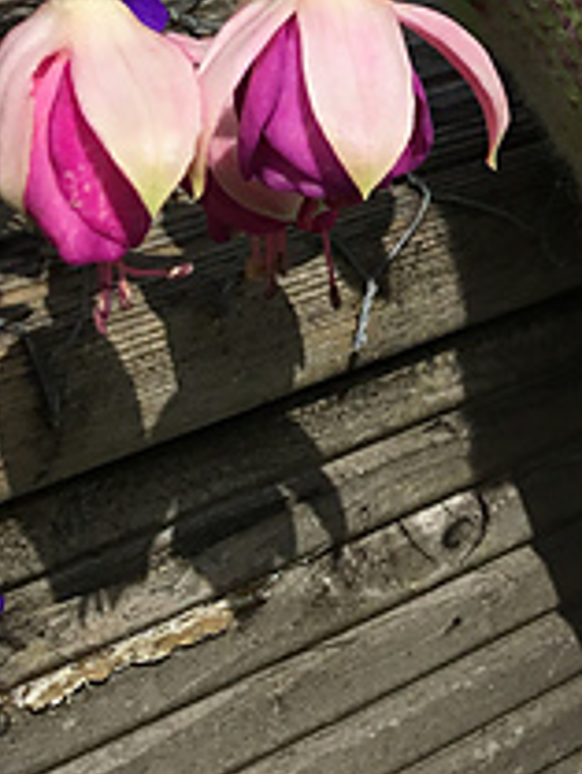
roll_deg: +1.4
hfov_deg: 15.0
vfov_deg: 20.2
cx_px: 712
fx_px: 2127
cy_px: 56
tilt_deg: -16.1
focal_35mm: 95
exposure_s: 1/3546
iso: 25
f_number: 2.4
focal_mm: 3.3
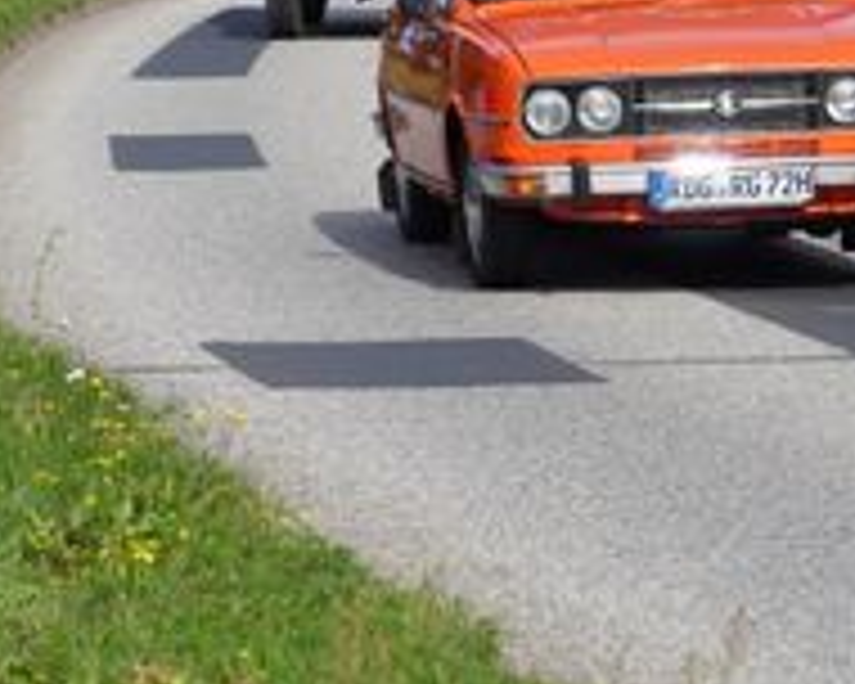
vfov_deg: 5.8
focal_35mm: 265
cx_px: 536
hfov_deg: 7.3
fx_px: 6706
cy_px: 101
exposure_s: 1/800
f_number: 4.5
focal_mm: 70
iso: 100
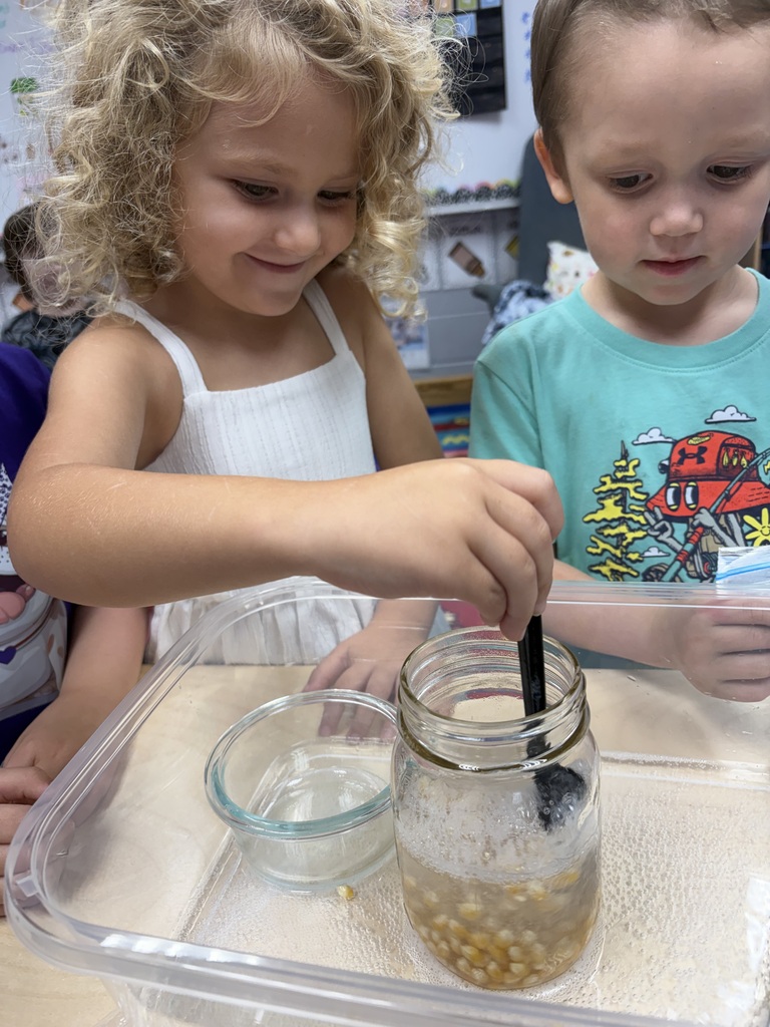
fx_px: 771
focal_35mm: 26
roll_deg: +6.0
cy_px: 514
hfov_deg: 53.1
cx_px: 385
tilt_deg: -22.0
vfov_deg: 67.3
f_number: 1.6
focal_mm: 5.96
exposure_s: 1/120
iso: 100
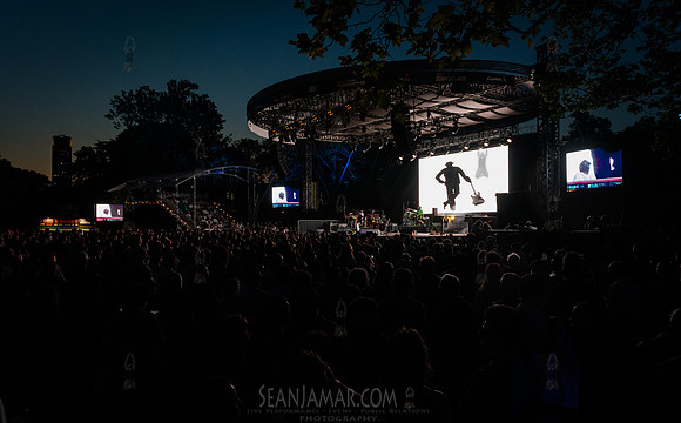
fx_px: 518
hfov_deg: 66.6
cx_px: 341
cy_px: 228
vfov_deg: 44.3
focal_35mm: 28
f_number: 4
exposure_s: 1/320
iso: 4000
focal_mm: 27
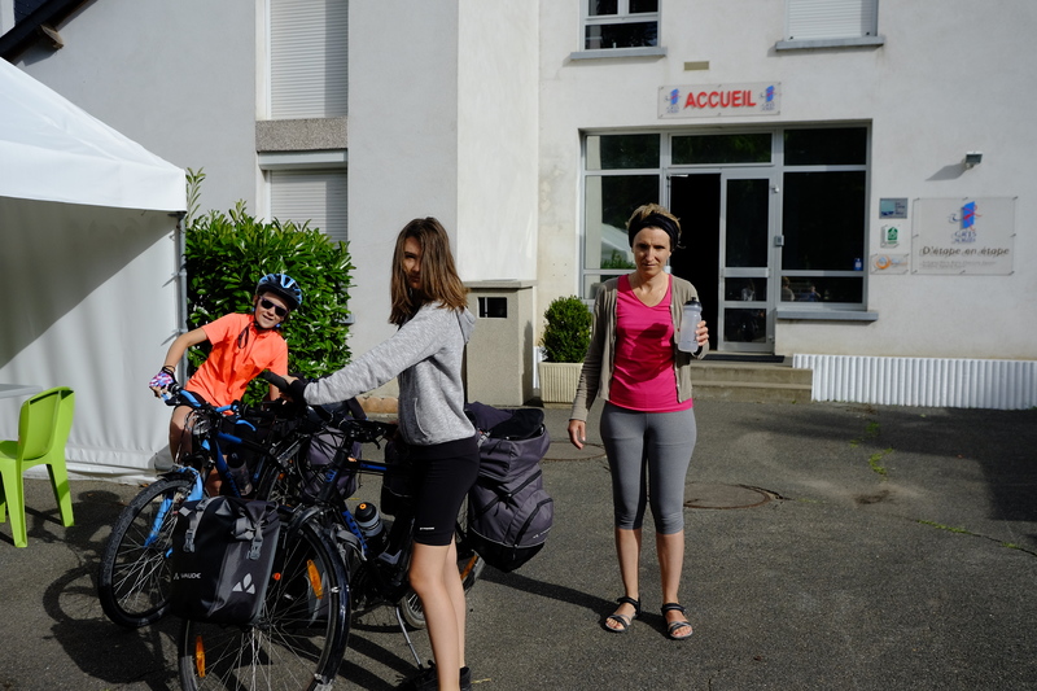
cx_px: 518
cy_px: 346
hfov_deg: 54.4
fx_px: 1008
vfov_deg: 37.8
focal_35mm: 35
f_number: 4
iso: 400
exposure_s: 1/1100
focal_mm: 23
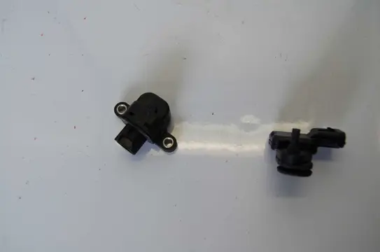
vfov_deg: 39.8
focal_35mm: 33
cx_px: 190
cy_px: 126
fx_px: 348
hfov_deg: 57.3
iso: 280
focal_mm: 22
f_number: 5.6
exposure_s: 1/125
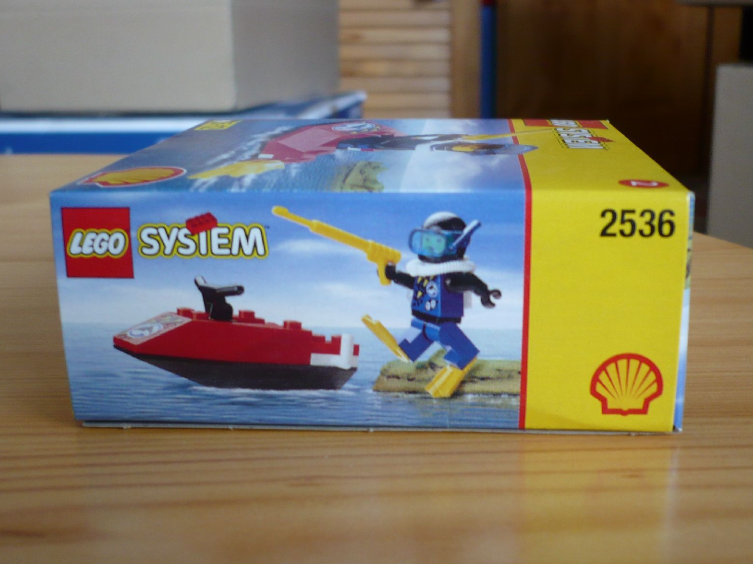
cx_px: 383
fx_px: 957
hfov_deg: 42.9
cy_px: 339
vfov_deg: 32.8
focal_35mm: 44
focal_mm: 5.8
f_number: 2.8
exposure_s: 1/30
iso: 125
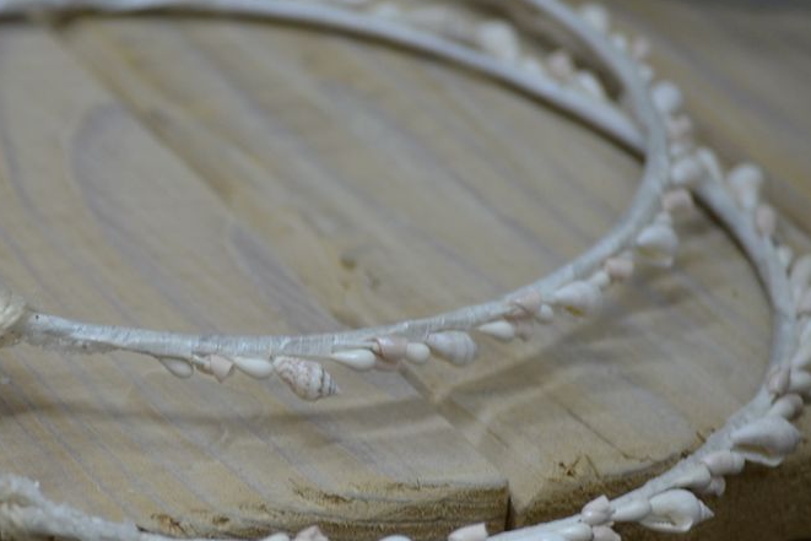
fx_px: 5520
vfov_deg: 5.6
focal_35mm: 245
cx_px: 249
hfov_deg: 8.4
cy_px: 325
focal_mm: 90
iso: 400
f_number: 4.5
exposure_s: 1/60
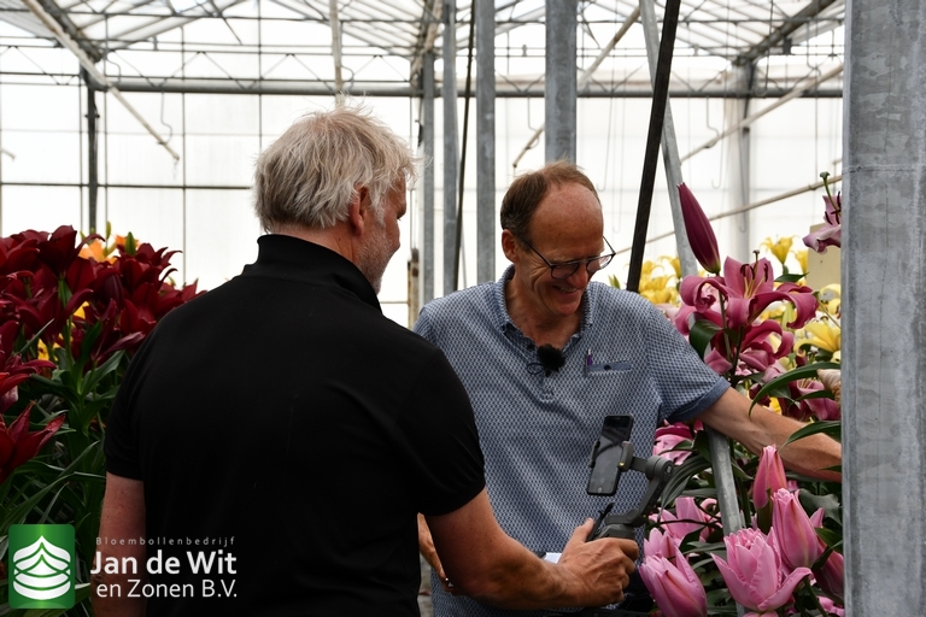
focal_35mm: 78
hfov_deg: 26.0
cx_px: 463
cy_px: 308
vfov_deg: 17.5
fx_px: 2006
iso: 180
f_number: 8
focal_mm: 52
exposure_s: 1/250
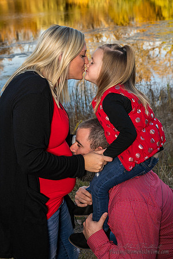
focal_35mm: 50
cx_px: 86
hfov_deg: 27.0
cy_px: 130
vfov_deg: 39.6
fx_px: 360
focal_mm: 50
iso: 100
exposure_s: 1/250
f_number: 6.3
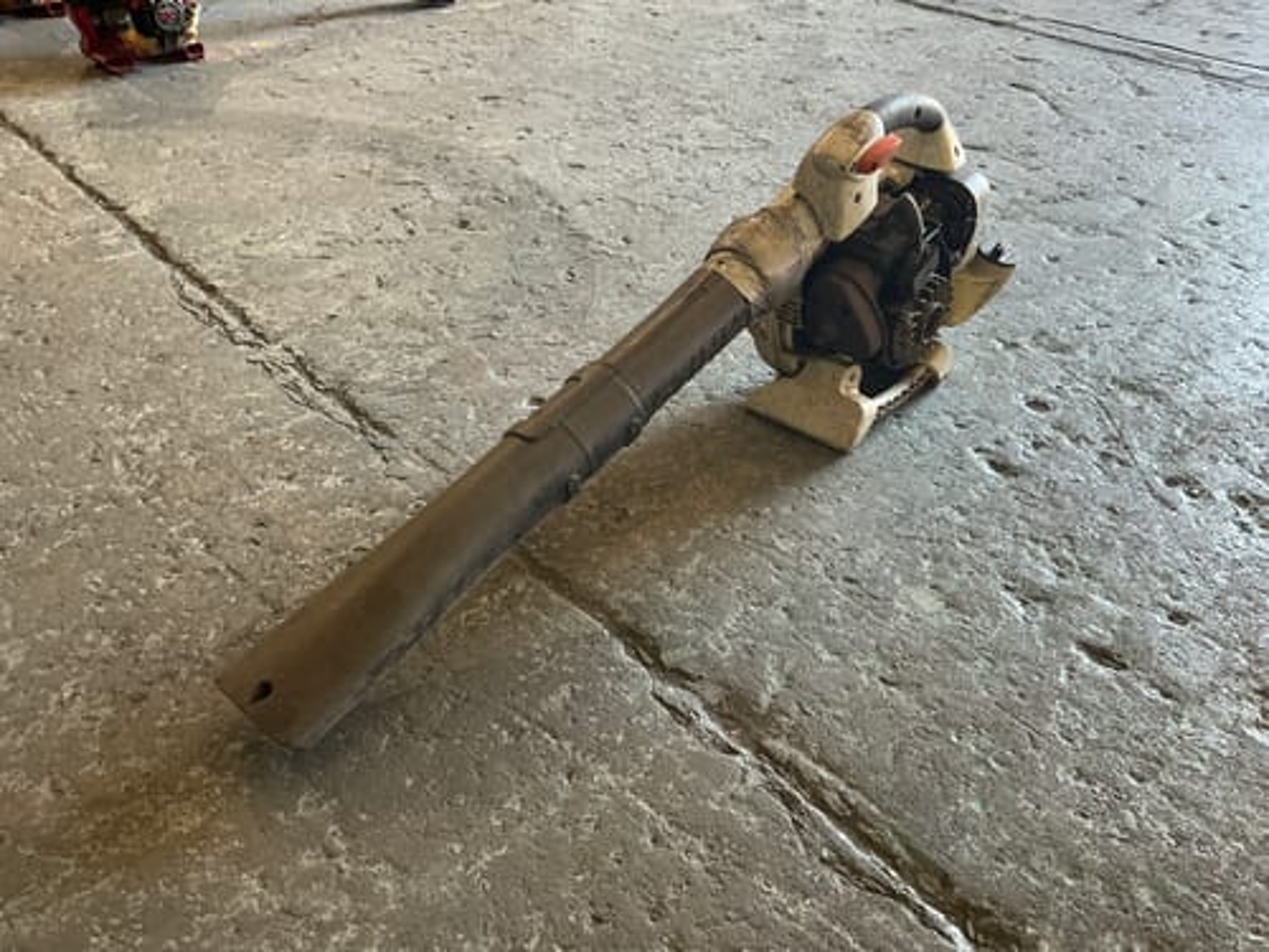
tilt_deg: -35.3
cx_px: 634
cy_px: 476
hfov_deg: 63.4
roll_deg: -1.5
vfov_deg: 49.7
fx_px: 1026
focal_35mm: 28
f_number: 1.8
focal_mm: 3
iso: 125
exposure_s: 1/50
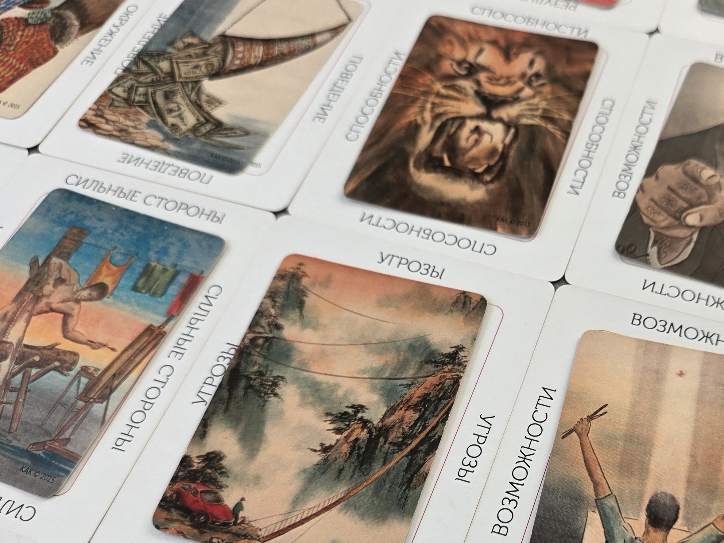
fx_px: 816
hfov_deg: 46.3
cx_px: 534
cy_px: 380
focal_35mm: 39
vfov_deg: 36.3
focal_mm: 6.3
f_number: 1.7
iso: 32
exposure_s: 1/180
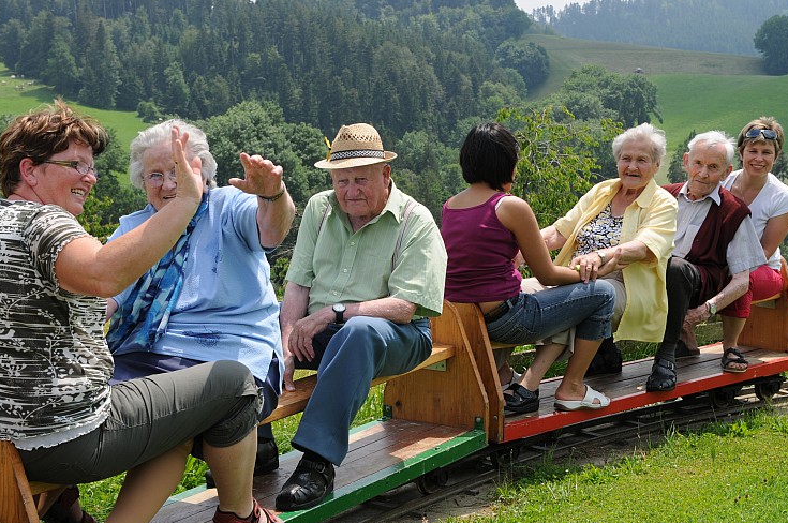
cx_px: 391
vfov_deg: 21.8
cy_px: 283
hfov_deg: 32.4
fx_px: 1355
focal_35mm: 62
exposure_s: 1/320
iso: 200
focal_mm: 38
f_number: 9
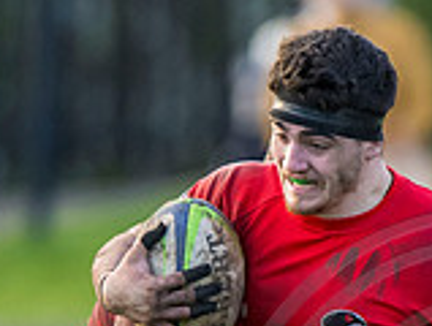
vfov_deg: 0.7
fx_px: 26067
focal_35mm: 2084
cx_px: 615
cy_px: 599
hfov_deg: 0.9
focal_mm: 400
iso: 2000
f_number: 3.5
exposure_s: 1/2000
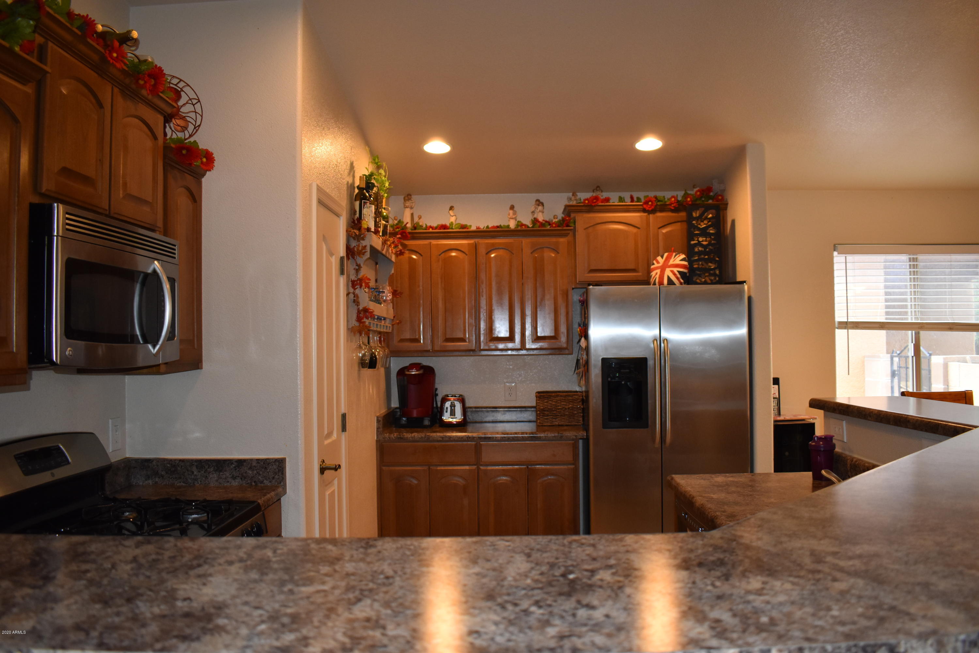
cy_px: 326
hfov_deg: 67.4
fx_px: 734
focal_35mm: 27
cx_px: 490
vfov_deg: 47.9
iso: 800
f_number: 3.5
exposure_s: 1/125
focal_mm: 18
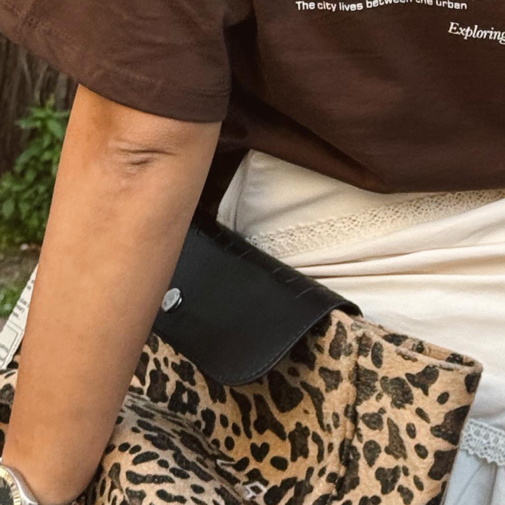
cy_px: -277
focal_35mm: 166
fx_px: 2740
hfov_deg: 10.5
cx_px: 444
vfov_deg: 10.2
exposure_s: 1/407
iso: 64
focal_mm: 6.76
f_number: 1.78
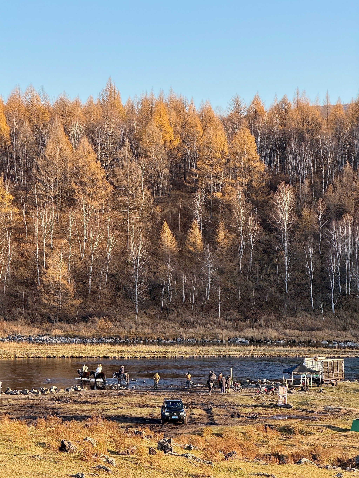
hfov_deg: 12.3
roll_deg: -0.3
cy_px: 239
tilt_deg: +0.1
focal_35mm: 120
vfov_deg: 16.4
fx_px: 1659
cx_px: 180
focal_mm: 15.66
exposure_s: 1/247
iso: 50
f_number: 2.8
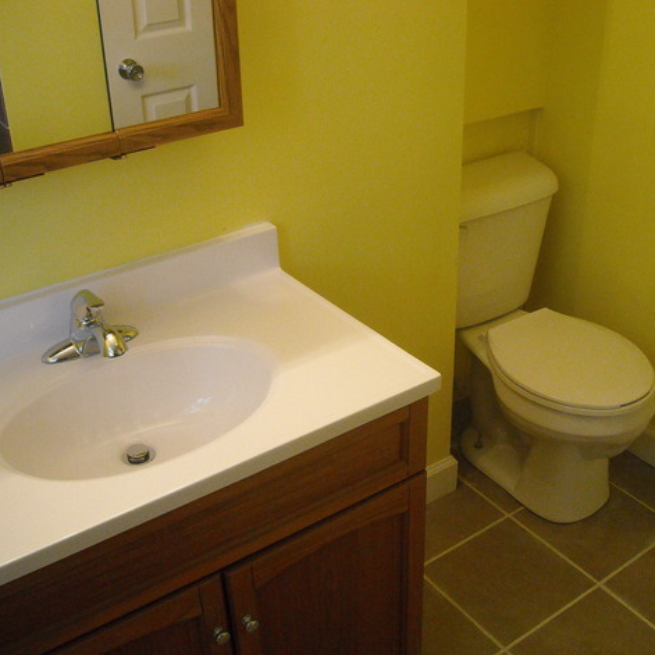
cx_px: 371
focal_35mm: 42
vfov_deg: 40.0
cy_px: 323
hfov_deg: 40.0
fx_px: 899
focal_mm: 5.7
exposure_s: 1/184
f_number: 2.8
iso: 518
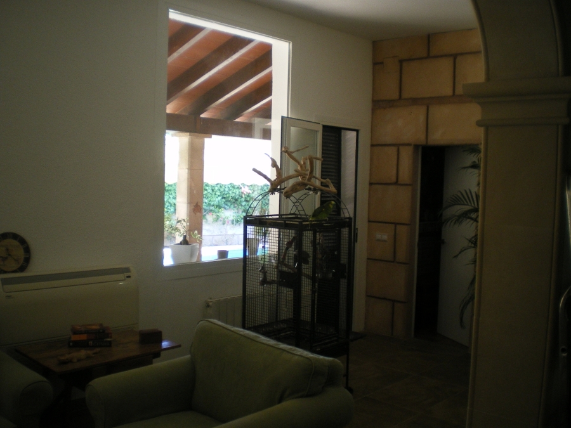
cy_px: 214
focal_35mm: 36
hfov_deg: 51.4
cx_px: 286
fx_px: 594
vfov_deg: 39.7
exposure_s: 1/50
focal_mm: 6.3
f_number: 3.1
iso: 200
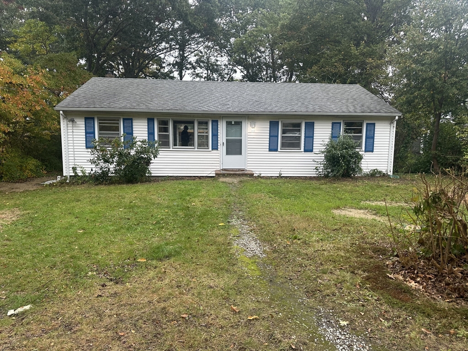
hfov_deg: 71.6
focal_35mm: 24
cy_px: 176
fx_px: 324
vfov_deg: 56.8
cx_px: 234
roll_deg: -0.9
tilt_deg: -6.7
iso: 64
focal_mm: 6.86
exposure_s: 1/196
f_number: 1.78
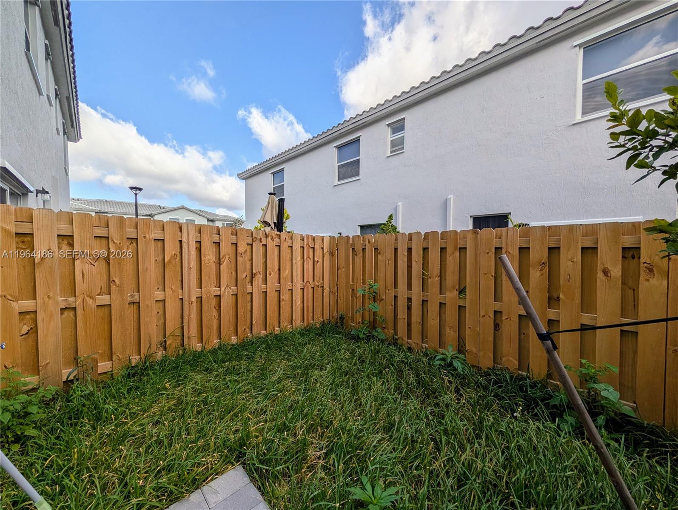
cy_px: 255
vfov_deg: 94.6
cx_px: 339
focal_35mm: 12
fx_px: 235
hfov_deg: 110.5
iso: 52
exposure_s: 1/2924
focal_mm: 2.02
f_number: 1.7
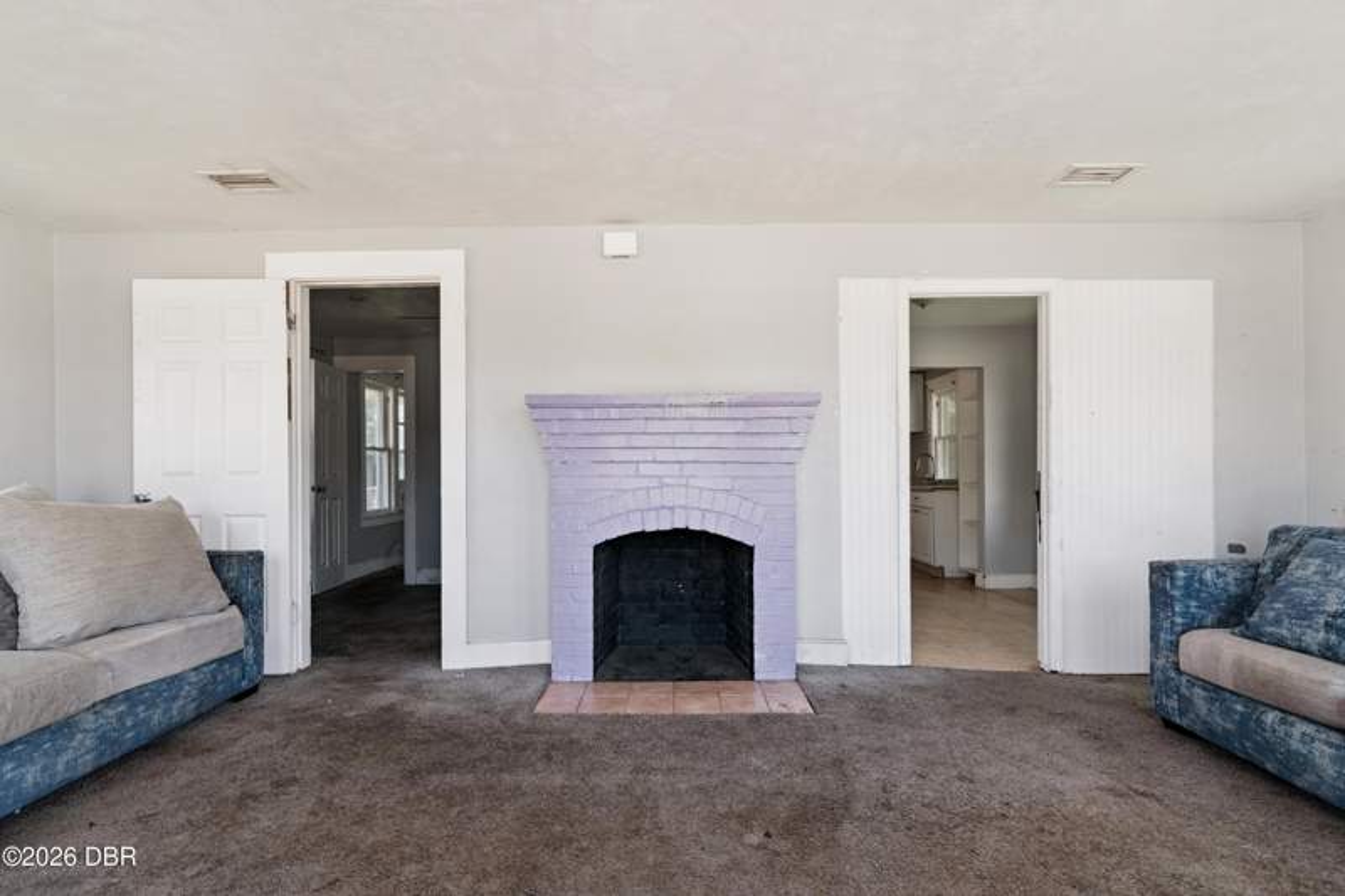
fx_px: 635
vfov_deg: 70.4
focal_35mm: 17
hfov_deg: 93.3
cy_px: 448
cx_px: 672
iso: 250
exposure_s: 1/20
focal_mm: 17
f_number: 10
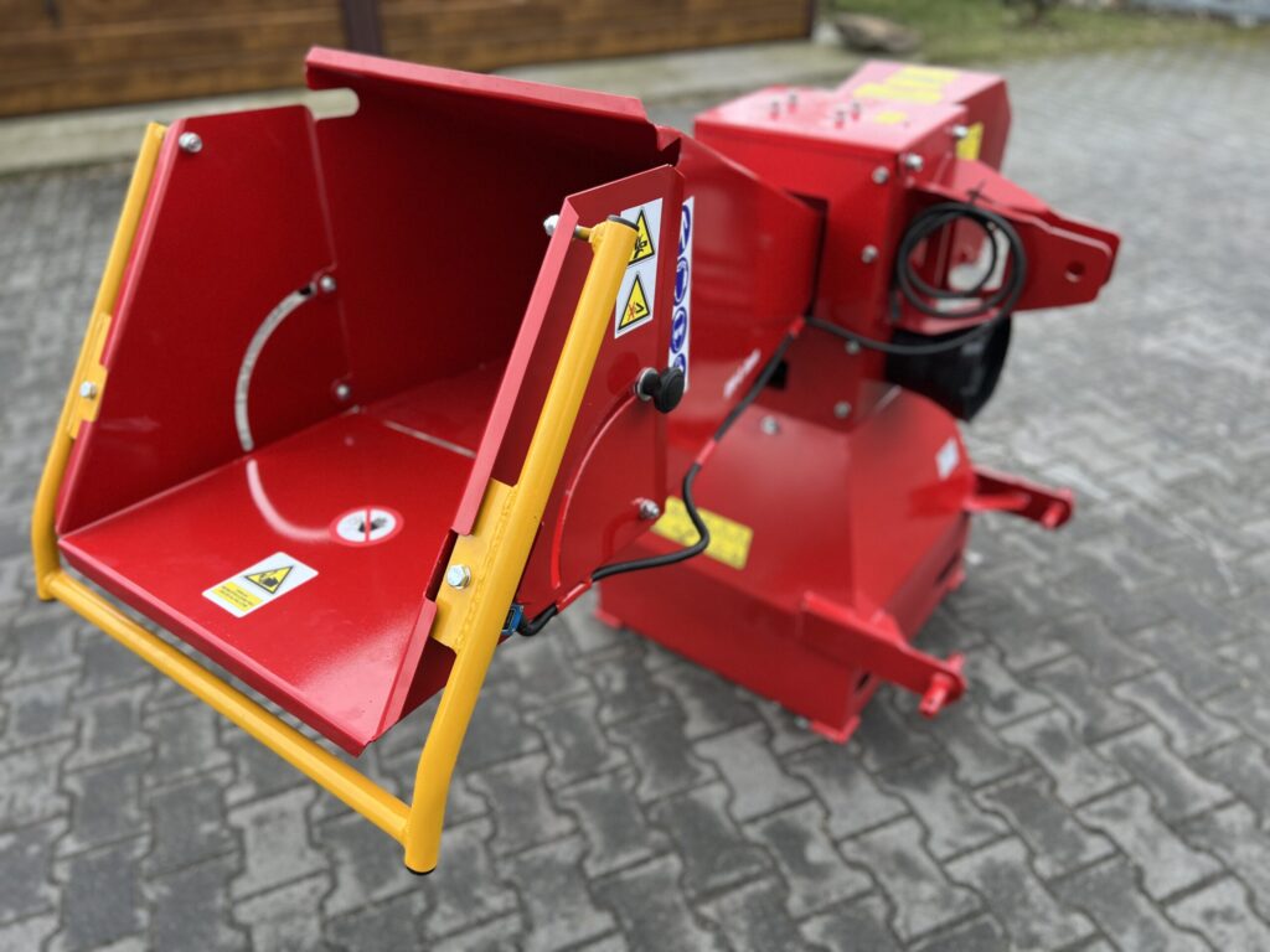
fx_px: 954
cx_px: 635
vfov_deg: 53.1
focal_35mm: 26
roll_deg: +1.4
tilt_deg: -33.0
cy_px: 476
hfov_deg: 67.3
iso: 40
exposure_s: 1/210
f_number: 1.5
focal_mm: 5.7
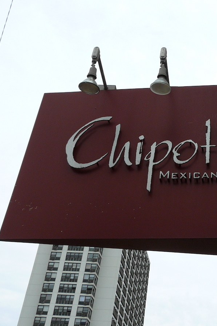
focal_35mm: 49
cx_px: 201
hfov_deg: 26.5
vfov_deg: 40.3
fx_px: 443
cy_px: 162
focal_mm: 5.2
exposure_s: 1/500
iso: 80
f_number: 5
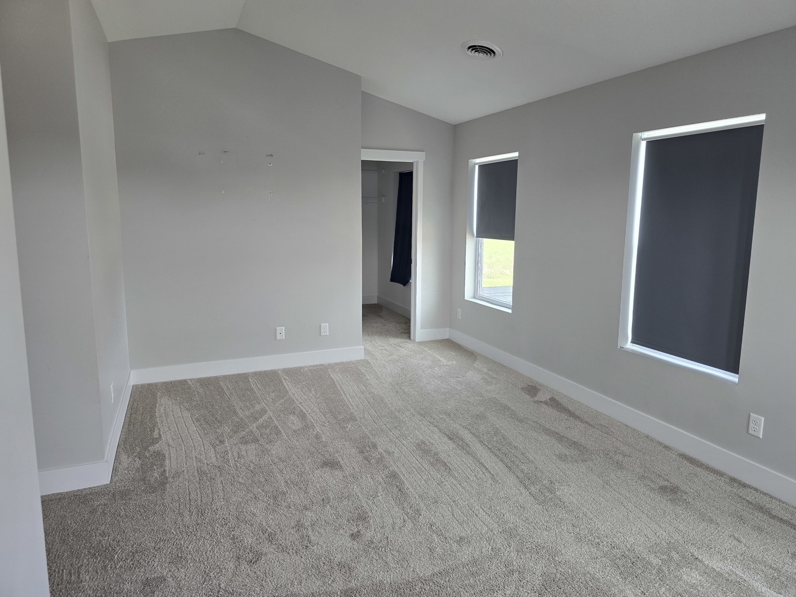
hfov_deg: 73.9
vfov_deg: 58.9
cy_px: 298
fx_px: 529
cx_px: 398
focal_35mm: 23
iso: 160
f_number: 1.7
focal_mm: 6.3
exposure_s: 1/120
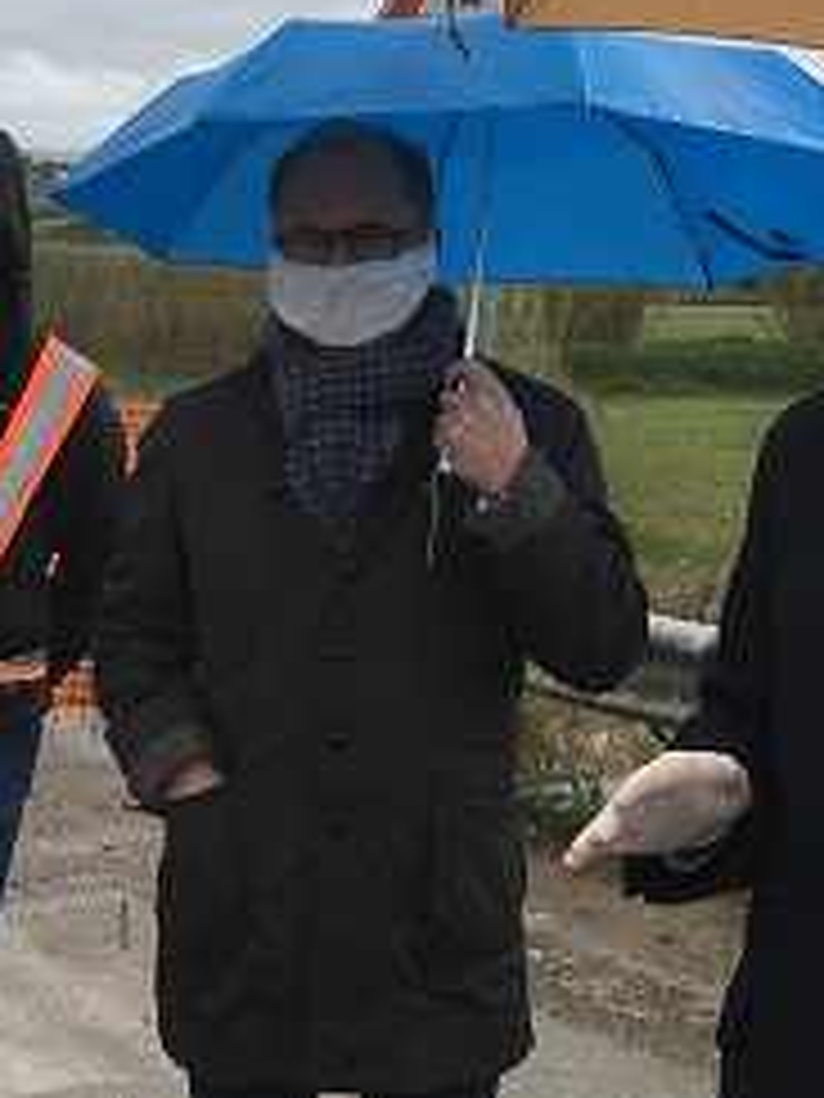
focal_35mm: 76
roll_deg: -0.8
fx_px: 2412
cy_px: 374
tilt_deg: -4.5
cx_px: 68
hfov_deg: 19.0
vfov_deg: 25.5
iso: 25
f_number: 2.2
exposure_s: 1/927
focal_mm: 4.15
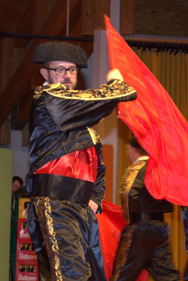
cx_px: 94
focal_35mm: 78
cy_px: 140
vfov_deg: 26.0
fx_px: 610
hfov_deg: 17.5
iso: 3200
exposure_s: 1/60
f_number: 5.6
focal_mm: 52
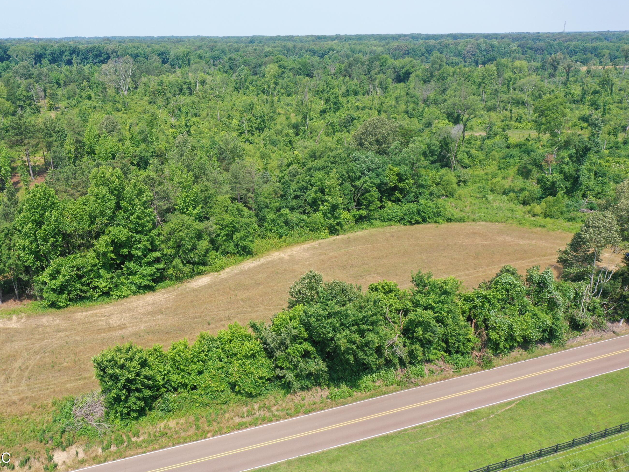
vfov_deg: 45.4
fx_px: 563
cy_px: 238
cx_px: 274
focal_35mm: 31
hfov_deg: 58.2
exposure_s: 1/320
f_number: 5
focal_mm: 10.26
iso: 100
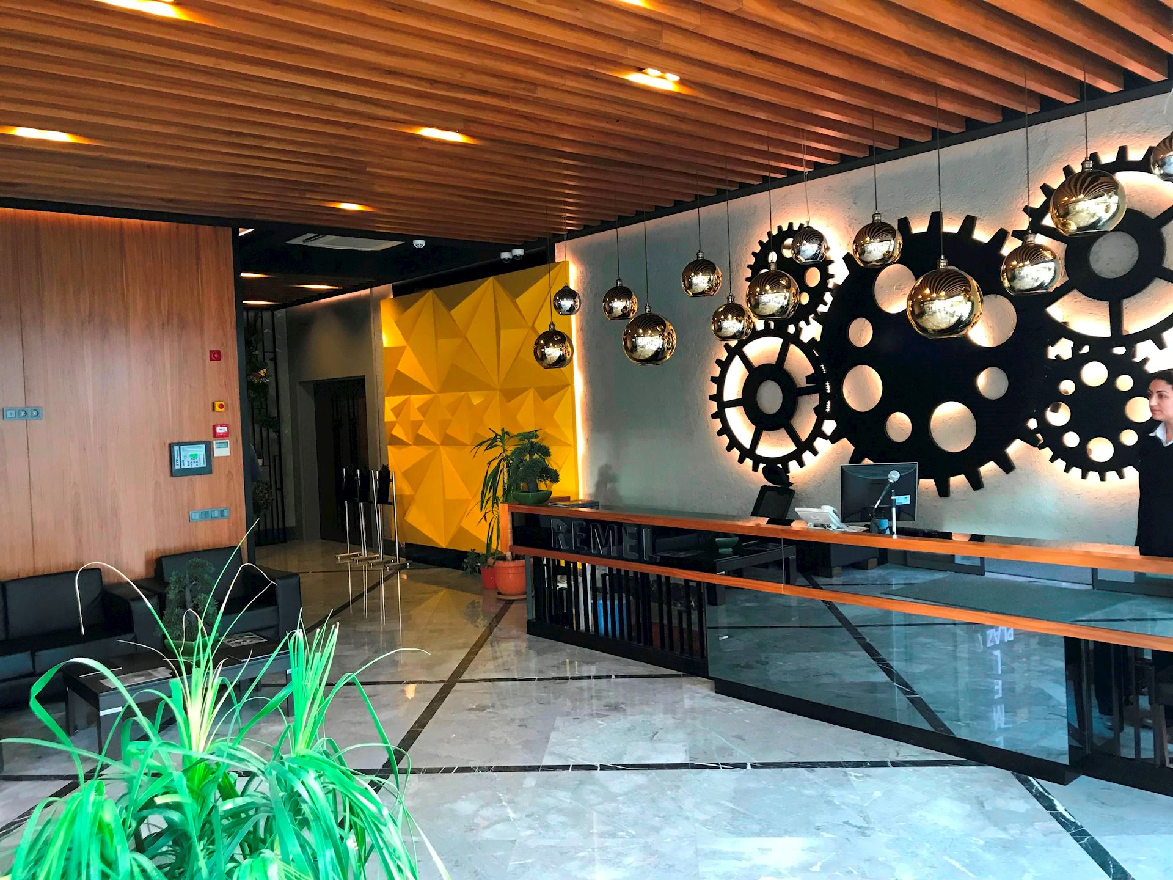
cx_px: 586
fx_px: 949
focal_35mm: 28
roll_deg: +2.8
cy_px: 440
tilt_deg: -2.2
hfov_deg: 63.4
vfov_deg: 49.7
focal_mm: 3.99
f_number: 1.8
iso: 40
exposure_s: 1/25
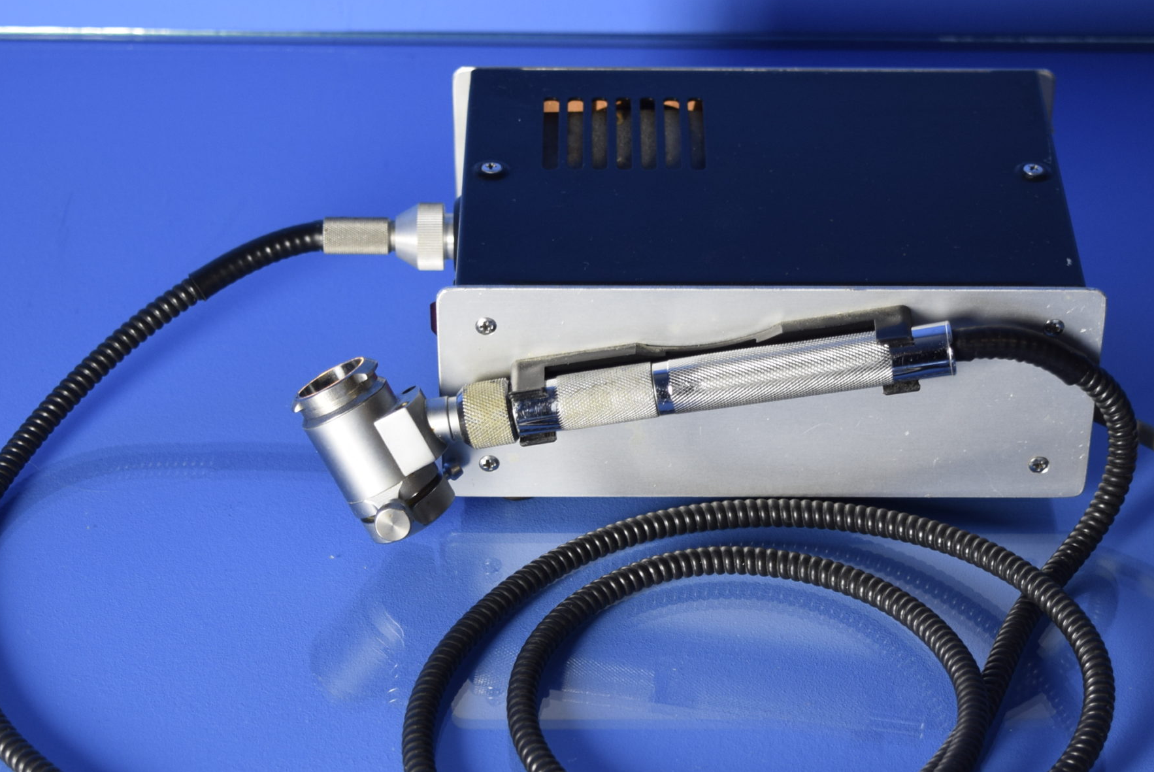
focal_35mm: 100
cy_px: 513
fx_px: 3208
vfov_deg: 13.7
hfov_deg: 20.4
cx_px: 656
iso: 400
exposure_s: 1/100
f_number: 5
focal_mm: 46
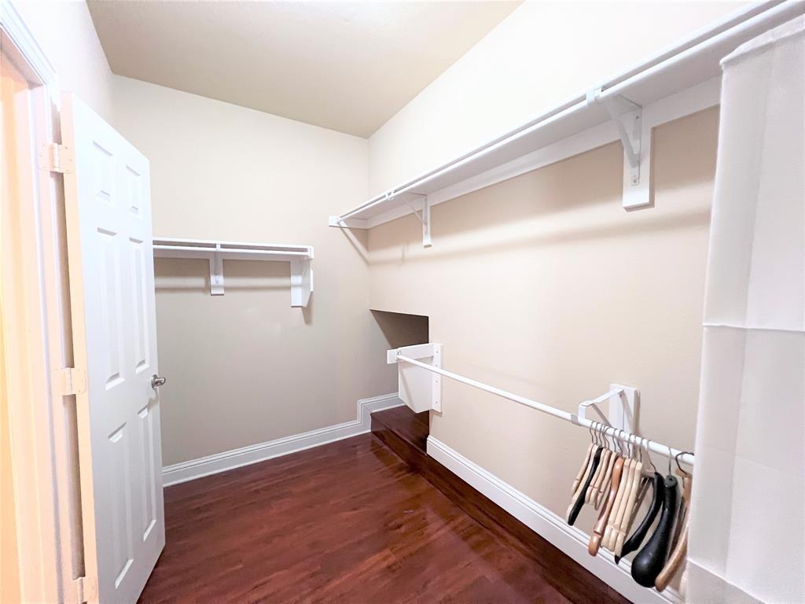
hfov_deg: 106.2
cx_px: 402
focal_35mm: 13
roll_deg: +0.6
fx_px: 302
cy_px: 302
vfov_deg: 89.9
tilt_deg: -3.5
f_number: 1.8
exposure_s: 1/60
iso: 500
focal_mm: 1.57
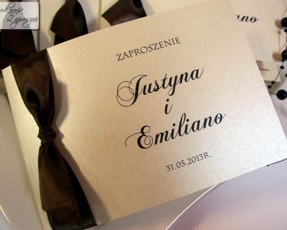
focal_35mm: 38
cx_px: 144
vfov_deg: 39.2
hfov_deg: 47.9
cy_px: 115
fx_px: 323
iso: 250
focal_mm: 7.54
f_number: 2.8
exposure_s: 1/60
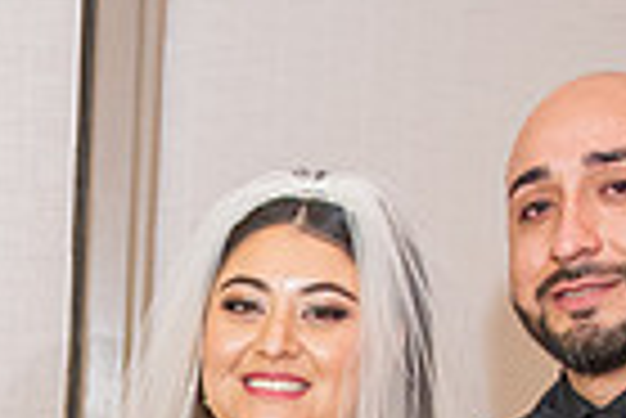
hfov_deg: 15.6
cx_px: -137
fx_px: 2193
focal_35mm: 126
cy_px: 1033
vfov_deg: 9.6
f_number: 2.8
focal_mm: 24
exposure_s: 1/200
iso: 1600
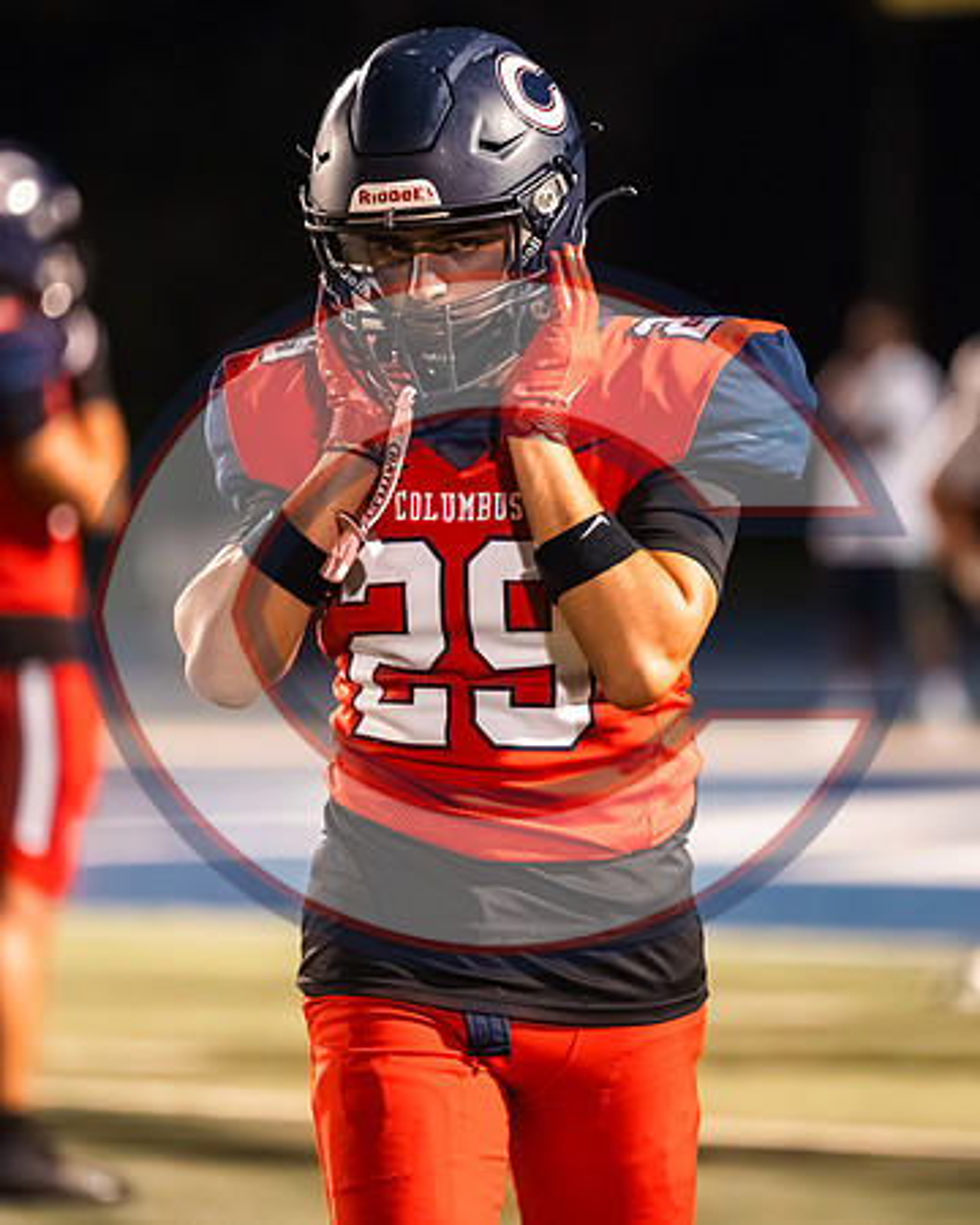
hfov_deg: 5.1
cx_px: 519
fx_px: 11020
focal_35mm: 304
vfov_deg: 6.4
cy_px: 564
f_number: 2.8
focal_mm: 200
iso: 14400
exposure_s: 1/1250
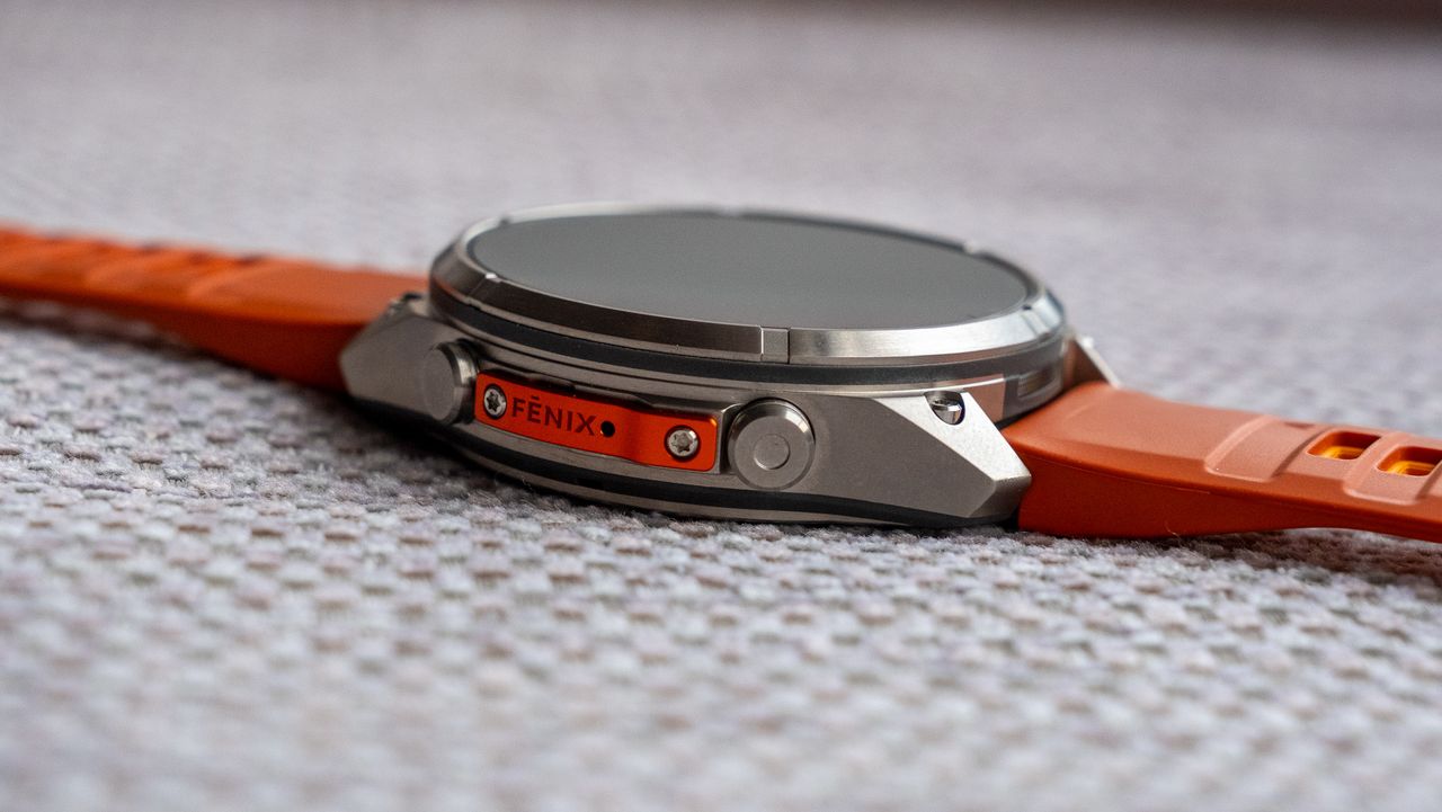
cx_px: 721
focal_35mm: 79
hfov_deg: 27.0
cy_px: 406
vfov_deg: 15.4
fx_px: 3005
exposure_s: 1/150
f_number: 7.1
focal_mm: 50
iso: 1600
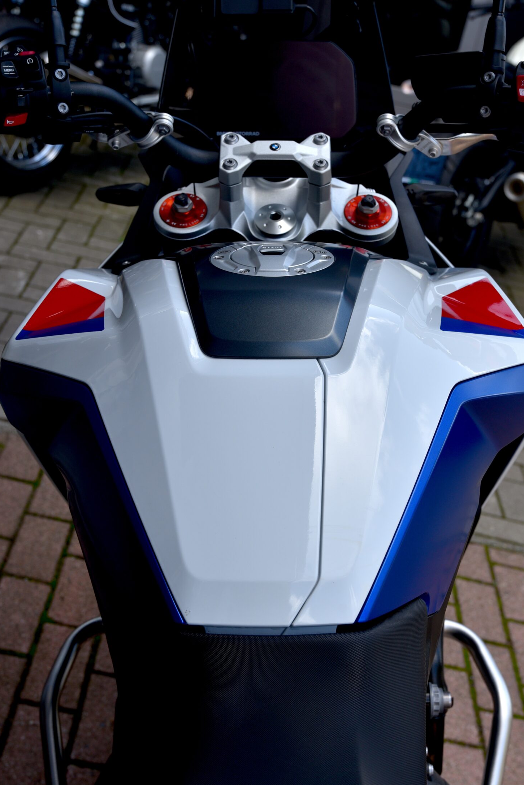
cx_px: 287
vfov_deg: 37.5
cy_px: 414
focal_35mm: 53
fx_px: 1156
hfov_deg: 25.5
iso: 200
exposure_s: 1/200
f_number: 7.1
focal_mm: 45
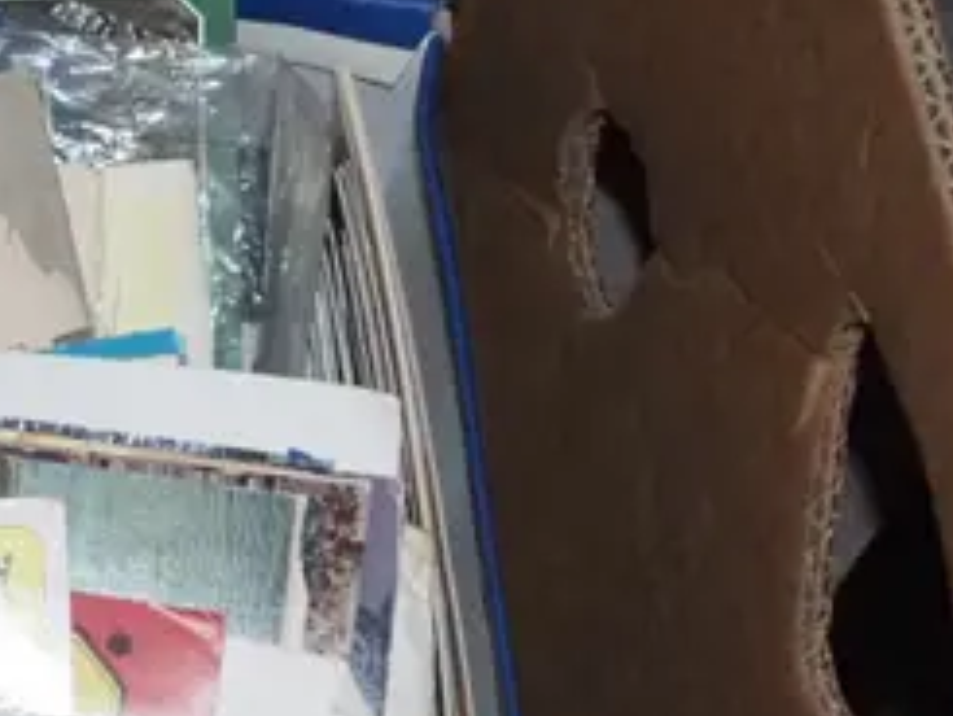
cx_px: -755
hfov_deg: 11.1
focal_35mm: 167
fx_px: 4600
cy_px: 525
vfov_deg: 8.9
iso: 2500
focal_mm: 20
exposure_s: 1/60
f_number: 5.6
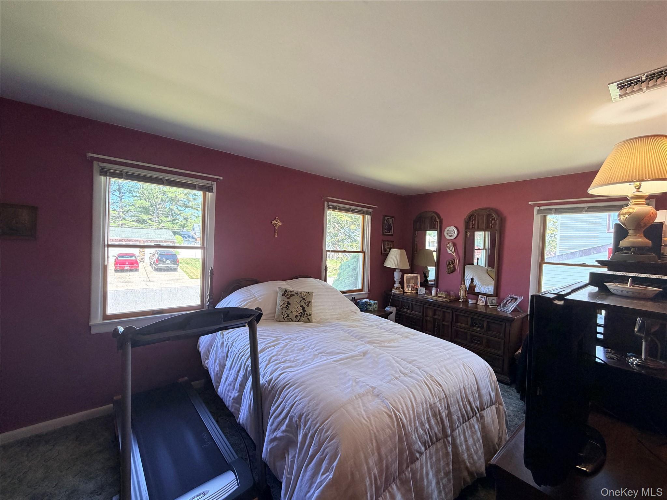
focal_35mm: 14
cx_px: 334
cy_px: 250
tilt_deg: -1.2
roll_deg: -2.0
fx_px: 270
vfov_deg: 85.7
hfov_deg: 102.1
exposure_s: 1/60
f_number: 2.2
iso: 160
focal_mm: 2.22
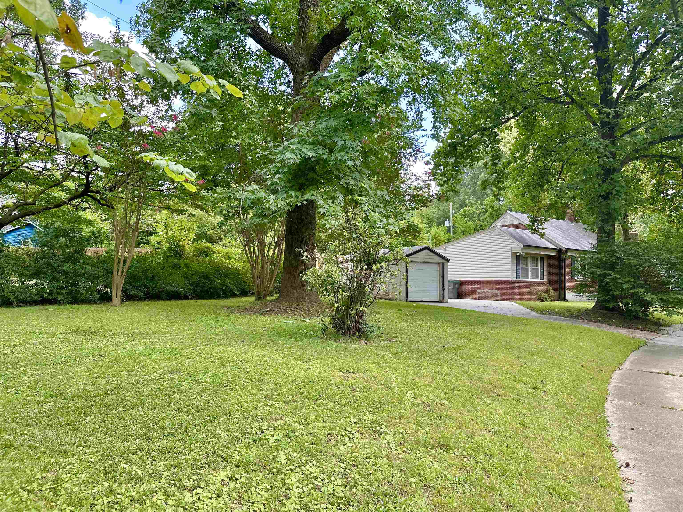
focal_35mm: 24
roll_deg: -1.2
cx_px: 342
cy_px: 256
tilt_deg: +3.0
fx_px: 474
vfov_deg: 56.8
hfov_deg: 71.6
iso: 80
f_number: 1.78
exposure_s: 1/396
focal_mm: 6.86
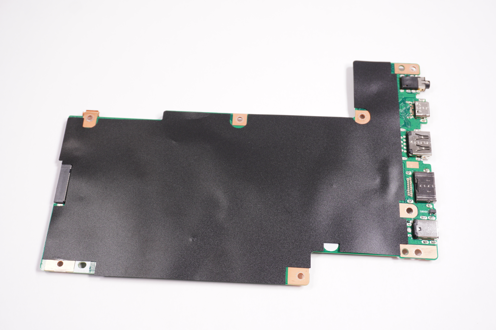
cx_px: 248
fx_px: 578
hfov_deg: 46.4
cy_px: 165
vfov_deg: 31.8
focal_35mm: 42
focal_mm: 28
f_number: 5.6
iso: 400
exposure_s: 1/160
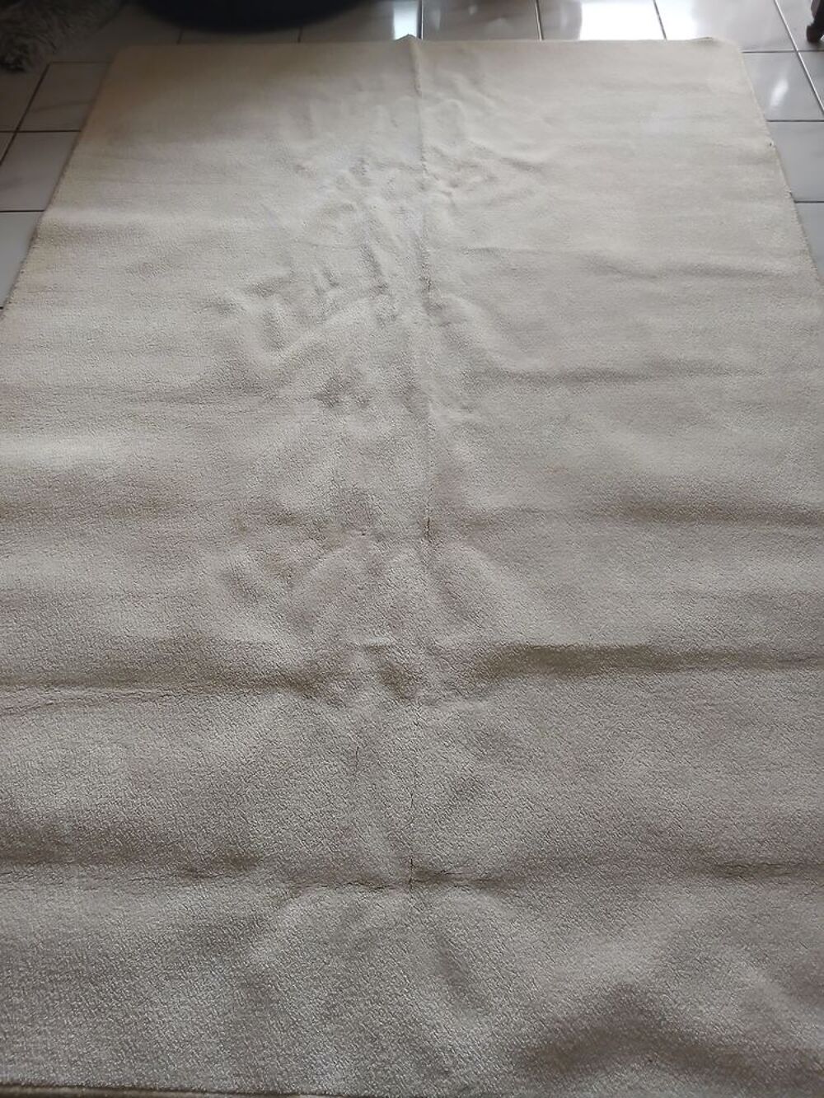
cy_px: 549
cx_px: 412
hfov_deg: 51.4
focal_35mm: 27
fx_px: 857
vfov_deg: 65.3
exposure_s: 1/50
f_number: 1.8
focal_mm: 3.98
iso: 250
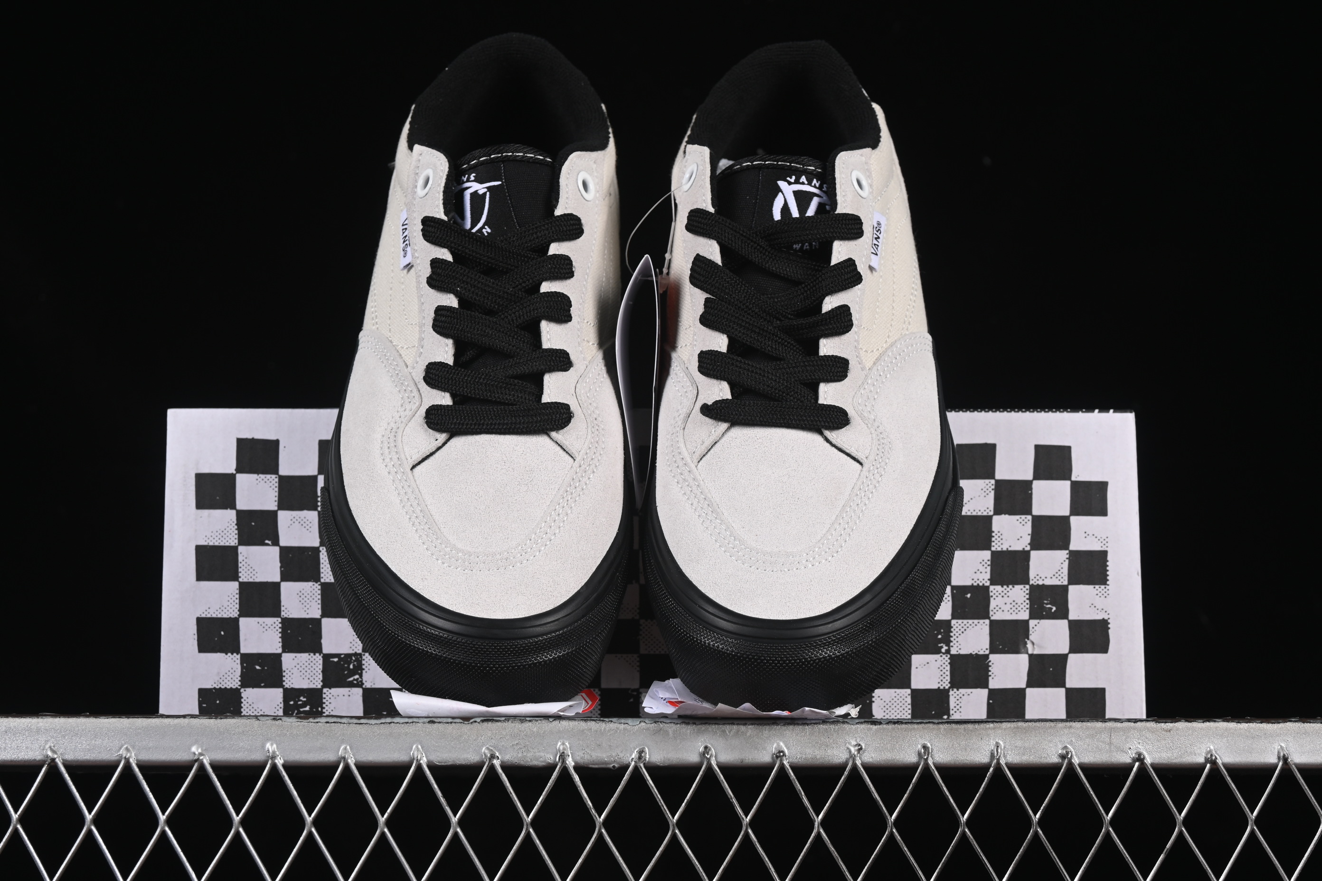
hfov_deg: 27.0
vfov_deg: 18.2
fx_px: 2754
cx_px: 661
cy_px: 440
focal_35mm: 75
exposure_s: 1/80
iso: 160
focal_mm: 50
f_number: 8
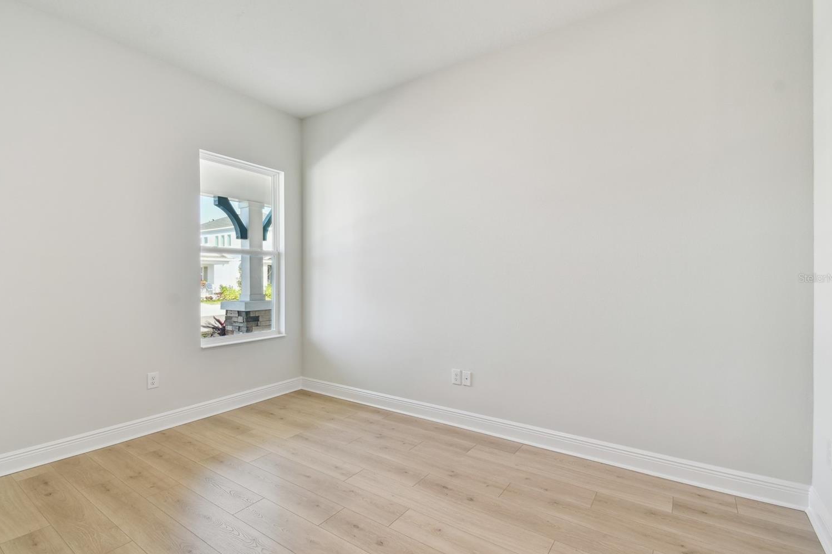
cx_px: 404
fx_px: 370
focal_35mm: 16
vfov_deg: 73.7
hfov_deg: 96.7
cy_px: 278
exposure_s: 1/6
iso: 100
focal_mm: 10
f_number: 7.1
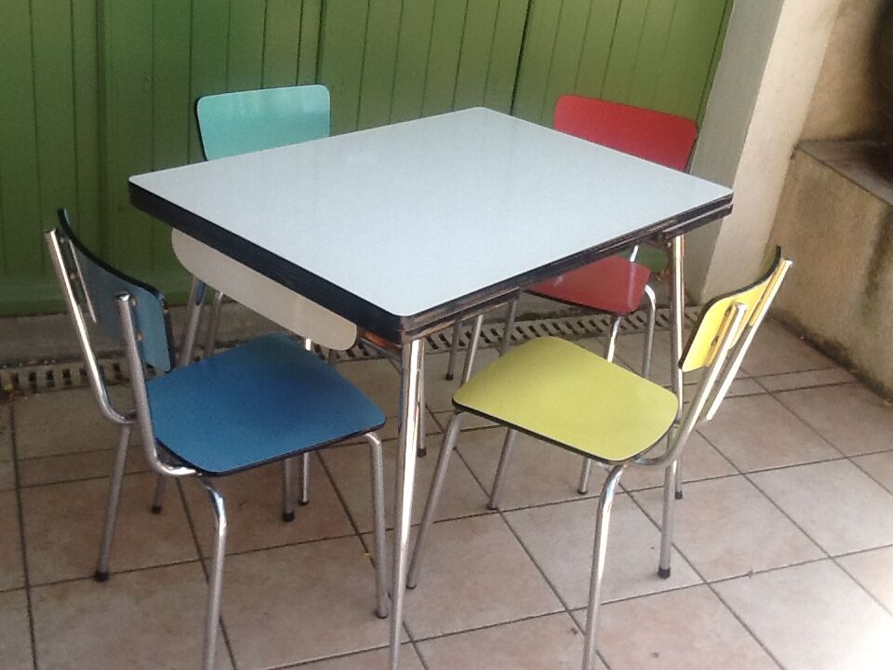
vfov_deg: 32.9
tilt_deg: -28.5
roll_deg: -7.4
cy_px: 335
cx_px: 446
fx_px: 1135
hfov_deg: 42.9
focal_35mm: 44
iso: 40
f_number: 2.4
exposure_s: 1/297
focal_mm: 2.03
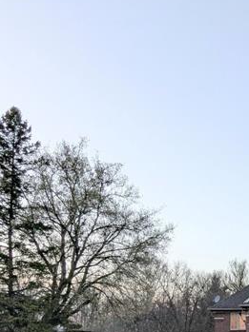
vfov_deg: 37.5
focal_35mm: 47
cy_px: 307
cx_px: 365
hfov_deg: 24.5
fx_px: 452
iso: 101
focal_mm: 2.35
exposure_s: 1/120
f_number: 2.2
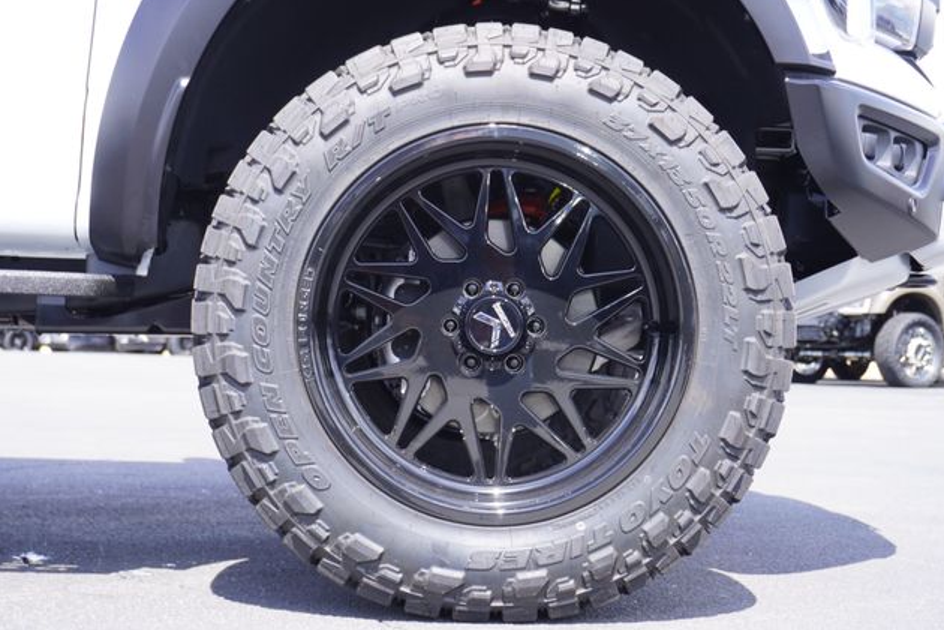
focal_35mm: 61
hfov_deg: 32.9
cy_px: 316
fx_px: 1599
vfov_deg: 22.3
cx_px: 478
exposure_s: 1/80
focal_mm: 40
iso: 100
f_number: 6.3
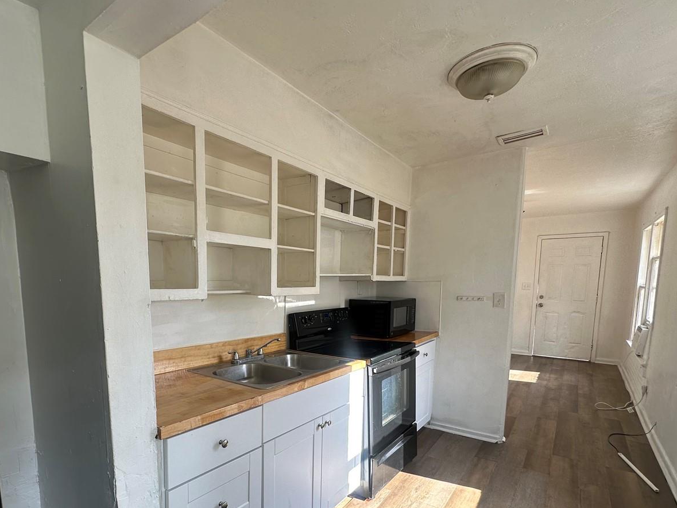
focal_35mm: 19
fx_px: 372
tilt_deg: -7.1
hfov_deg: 84.2
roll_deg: +0.3
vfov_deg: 67.4
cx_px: 292
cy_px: 325
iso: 40
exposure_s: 1/165
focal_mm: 2.22
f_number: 2.2
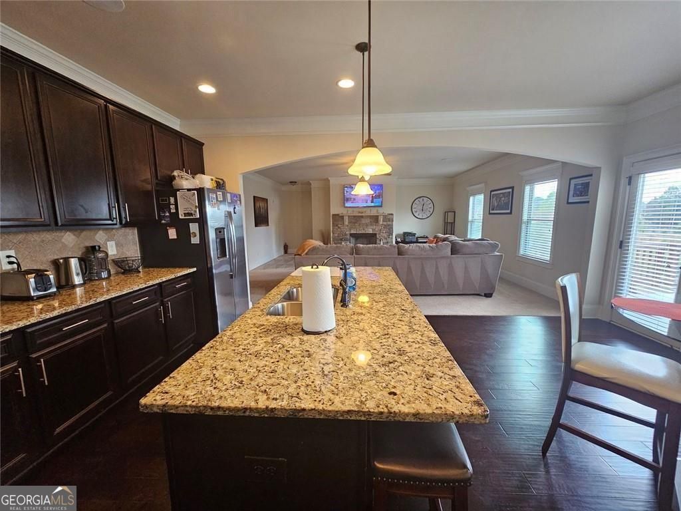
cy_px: 256
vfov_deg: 89.9
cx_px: 340
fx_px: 256
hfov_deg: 106.2
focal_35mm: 13
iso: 200
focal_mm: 2.2
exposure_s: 1/60
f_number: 2.2
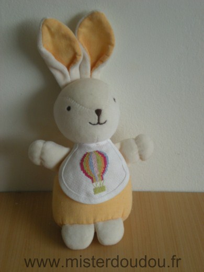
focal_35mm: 74
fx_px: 581
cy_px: 136
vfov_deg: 26.3
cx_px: 102
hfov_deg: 19.9
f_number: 4.6
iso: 200
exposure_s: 1/18
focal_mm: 12.3
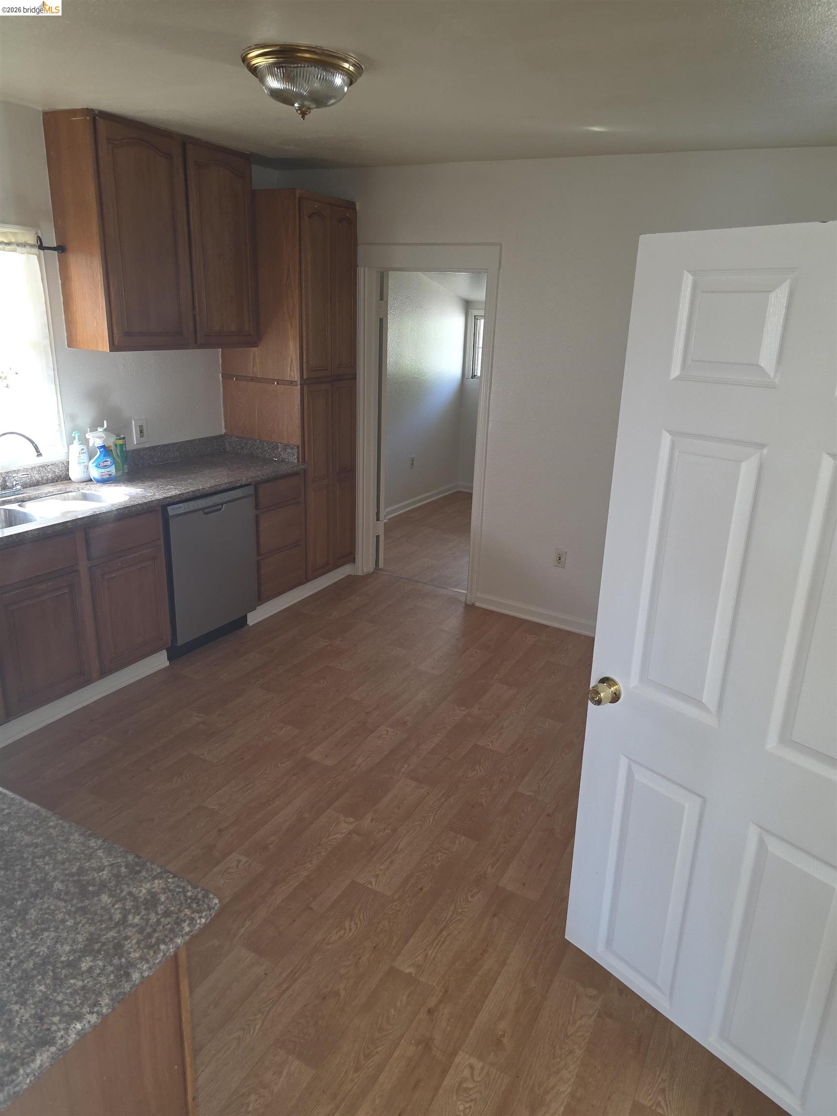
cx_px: 418
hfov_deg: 58.9
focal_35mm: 23
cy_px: 558
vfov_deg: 73.9
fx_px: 742
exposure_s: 1/60
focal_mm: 6.3
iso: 125
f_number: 1.7
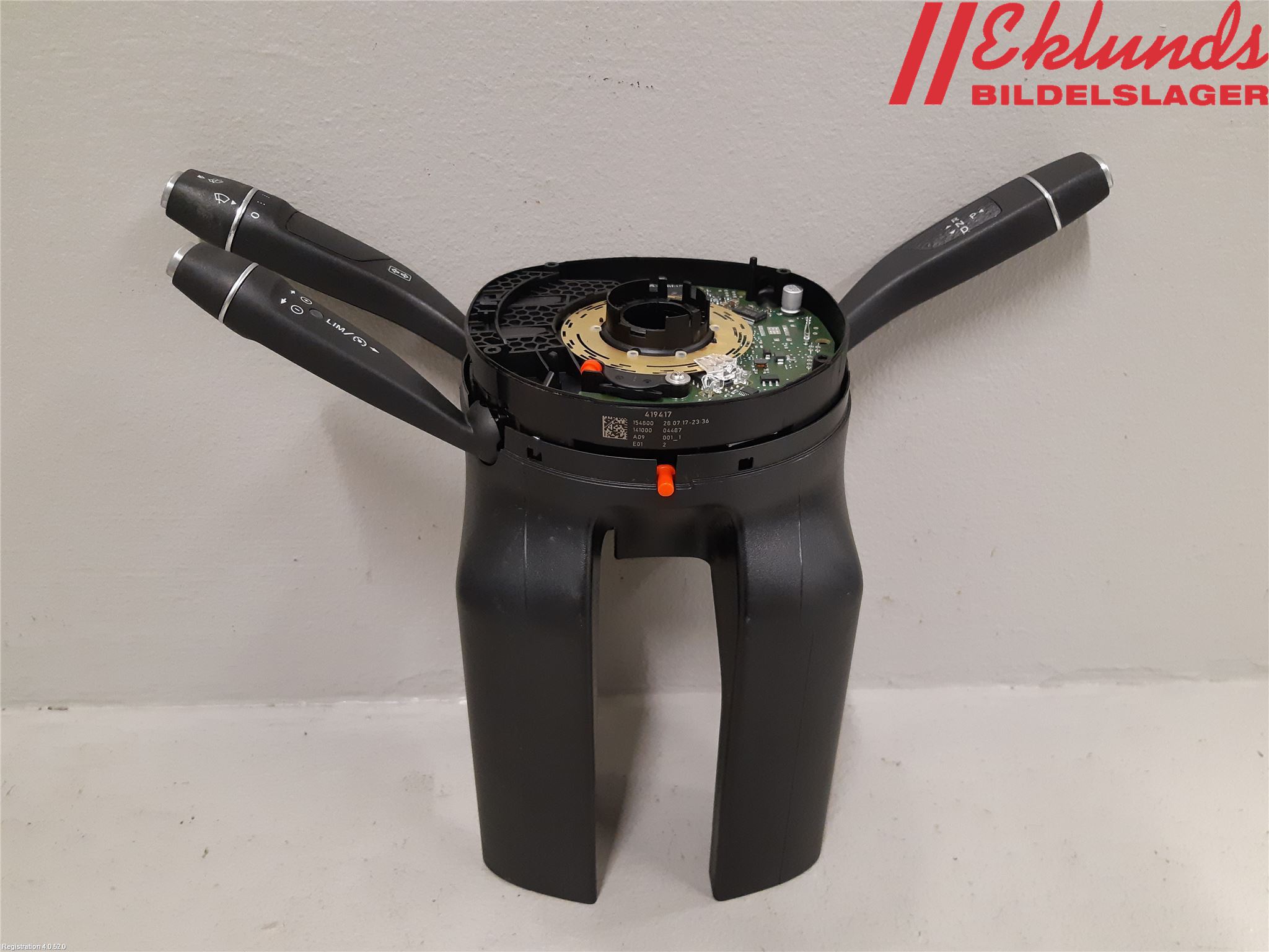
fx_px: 953
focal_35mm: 26
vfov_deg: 53.1
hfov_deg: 67.3
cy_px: 476
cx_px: 634
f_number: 1.7
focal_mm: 3.93
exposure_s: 1/50
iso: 250
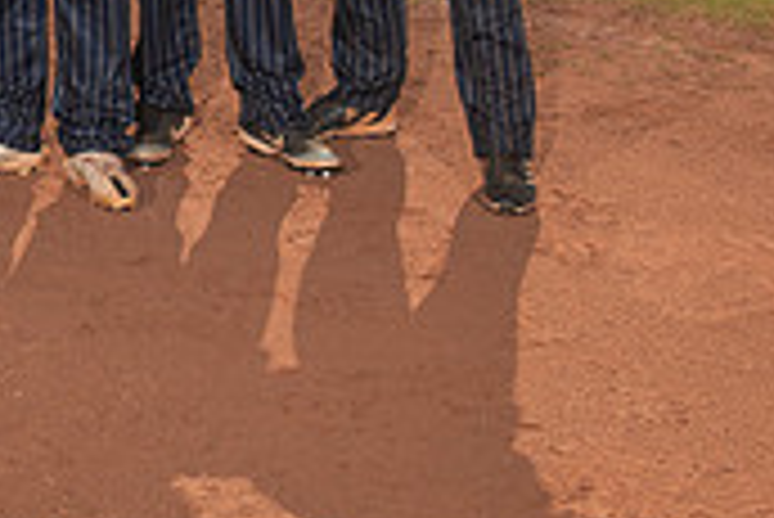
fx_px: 2324
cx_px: -320
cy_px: -313
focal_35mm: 108
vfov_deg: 12.0
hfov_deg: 17.4
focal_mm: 32
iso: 200
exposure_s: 1/320
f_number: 9
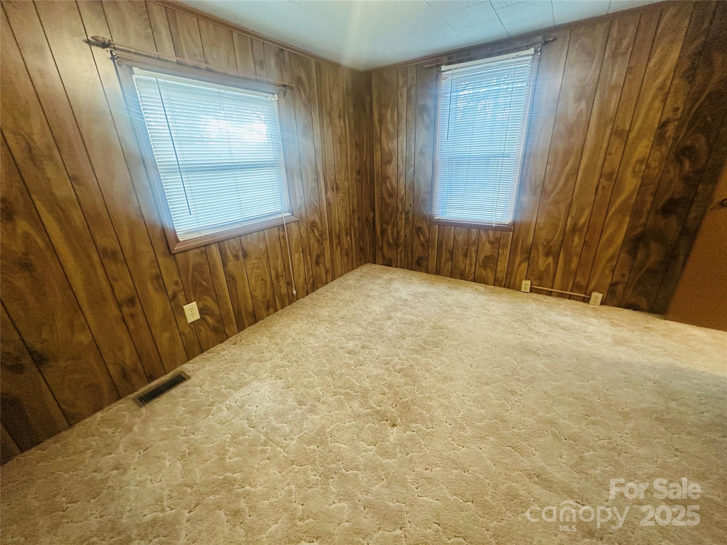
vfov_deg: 85.7
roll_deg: +2.5
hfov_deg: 102.1
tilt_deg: -21.1
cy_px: 272
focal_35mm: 14
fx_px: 294
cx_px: 364
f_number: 2.2
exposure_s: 1/60
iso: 400
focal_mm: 2.22
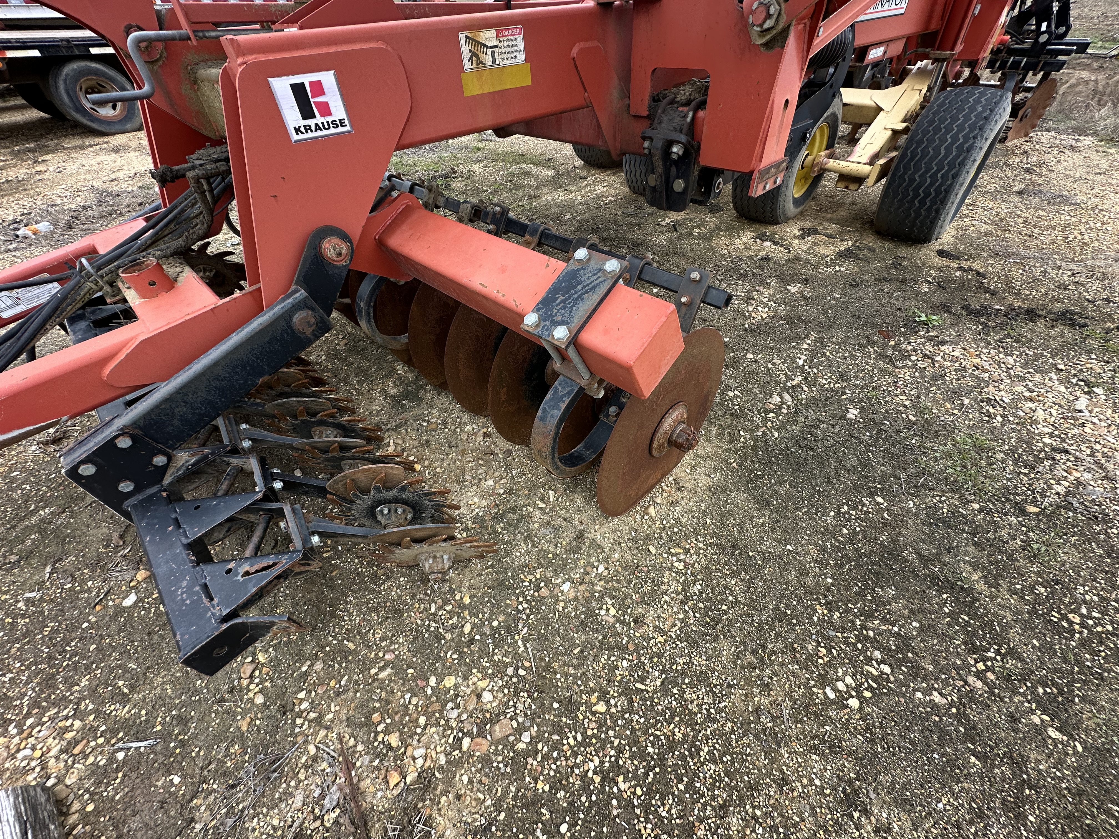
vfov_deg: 85.7
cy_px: 420
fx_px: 453
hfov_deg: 102.1
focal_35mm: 14
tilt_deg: -43.0
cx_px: 560
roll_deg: +0.0
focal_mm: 2.22
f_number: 2.2
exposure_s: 1/251
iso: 40
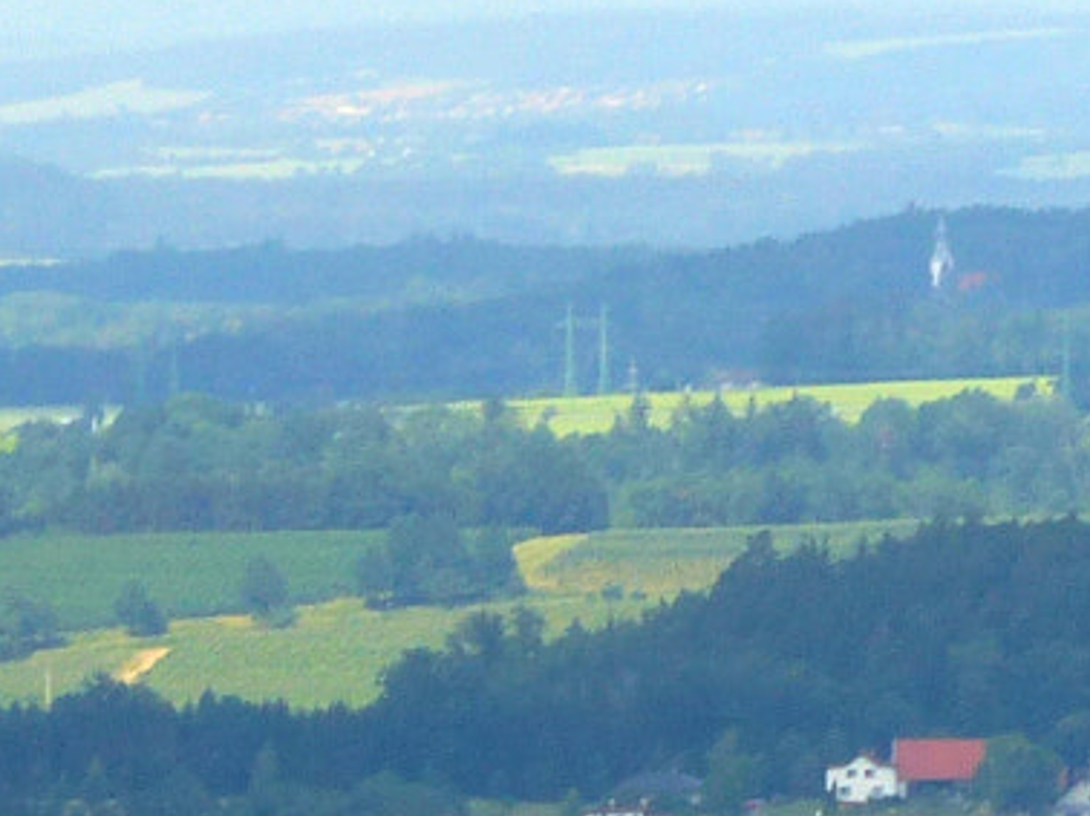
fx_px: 28542
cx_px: -701
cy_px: 1416
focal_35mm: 907
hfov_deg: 2.2
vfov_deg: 1.6
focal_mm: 38.5
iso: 100
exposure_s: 1/80
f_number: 8
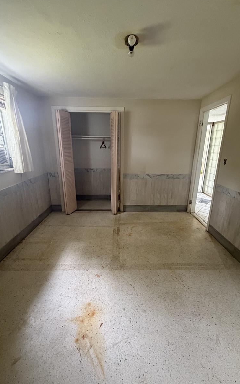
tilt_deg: -14.9
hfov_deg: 74.8
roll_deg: -0.8
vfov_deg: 101.5
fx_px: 157
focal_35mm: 15
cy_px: 190
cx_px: 123
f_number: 2.2
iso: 500
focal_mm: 2.22
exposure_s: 1/60
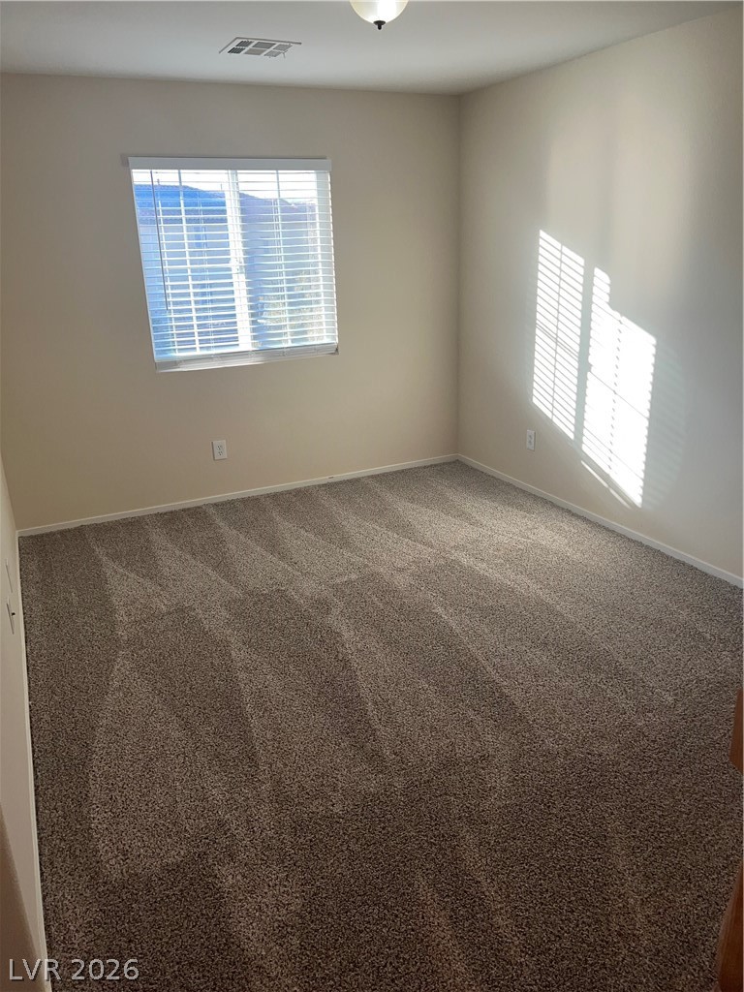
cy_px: 496
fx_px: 745
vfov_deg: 67.3
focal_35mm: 26
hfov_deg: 53.1
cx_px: 372
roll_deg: +1.6
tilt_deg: -17.8
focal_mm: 5.7
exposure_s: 1/347
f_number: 1.5
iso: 32
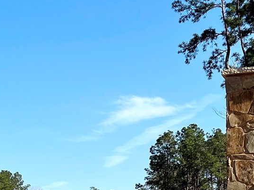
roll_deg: -0.2
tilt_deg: +1.9
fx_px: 726
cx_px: 8
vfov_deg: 14.4
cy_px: 232
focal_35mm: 99
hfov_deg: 19.3
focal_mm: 5.1
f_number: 1.6
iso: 50
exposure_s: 1/3135
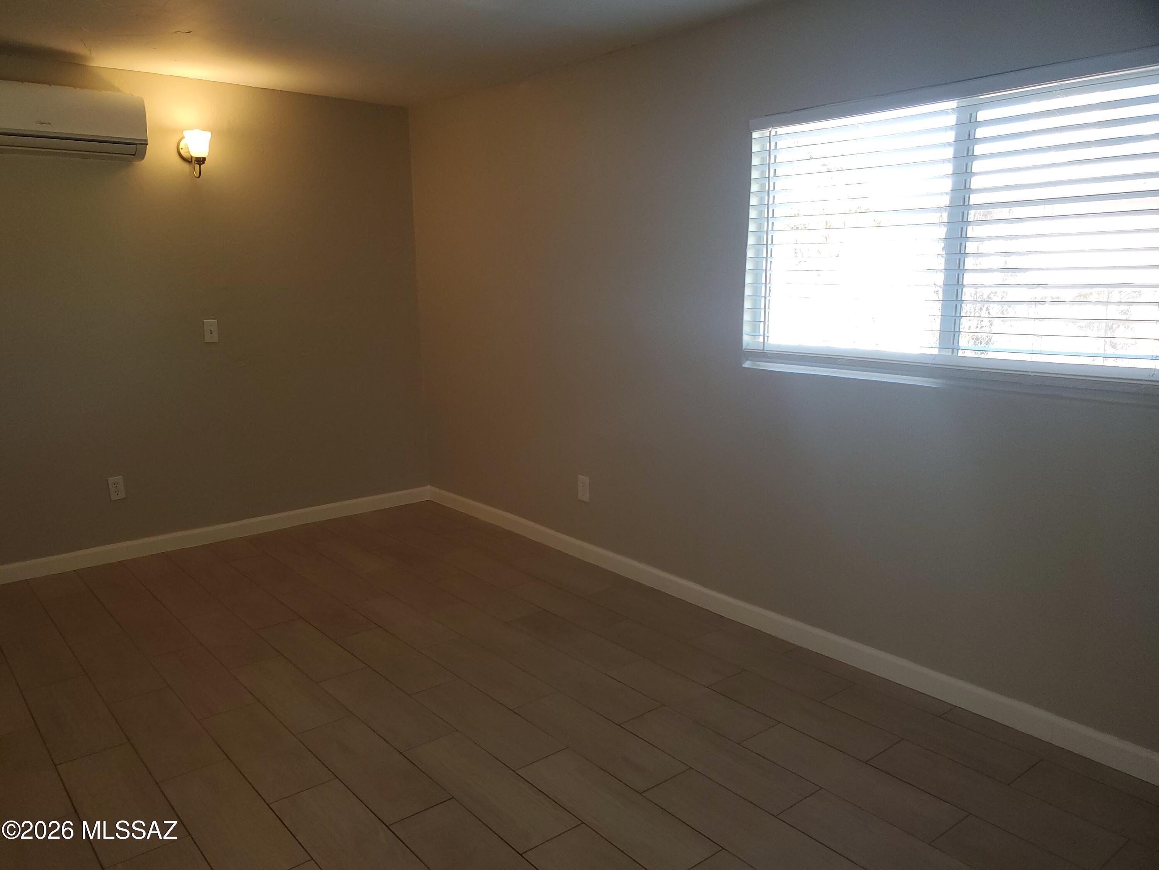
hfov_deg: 67.3
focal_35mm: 26
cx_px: 580
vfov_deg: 53.1
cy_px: 435
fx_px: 871
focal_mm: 4.3
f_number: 2.4
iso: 80
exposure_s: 1/60
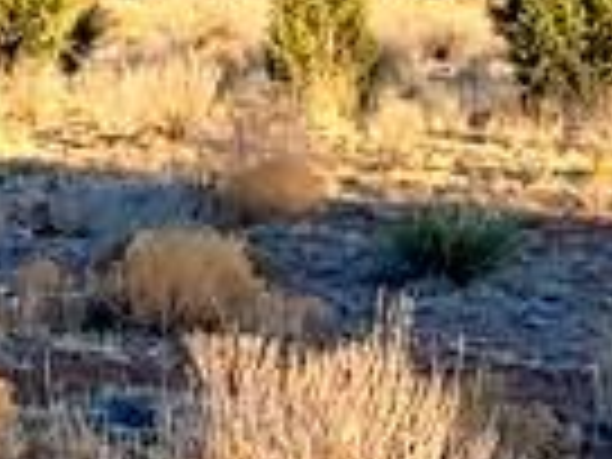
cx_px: -702
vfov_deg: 8.5
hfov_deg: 10.3
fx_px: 3076
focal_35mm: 174
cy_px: 513
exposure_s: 1/826
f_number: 1.5
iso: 50
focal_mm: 4.23
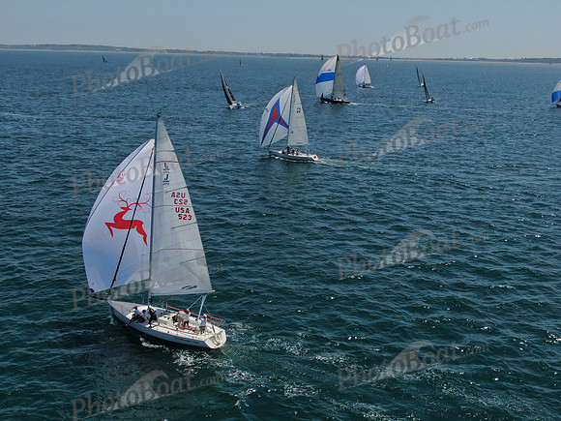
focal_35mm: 43
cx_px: 280
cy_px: 210
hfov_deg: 43.9
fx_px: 697
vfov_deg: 33.6
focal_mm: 7.39
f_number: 3.6
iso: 100
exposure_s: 1/1600
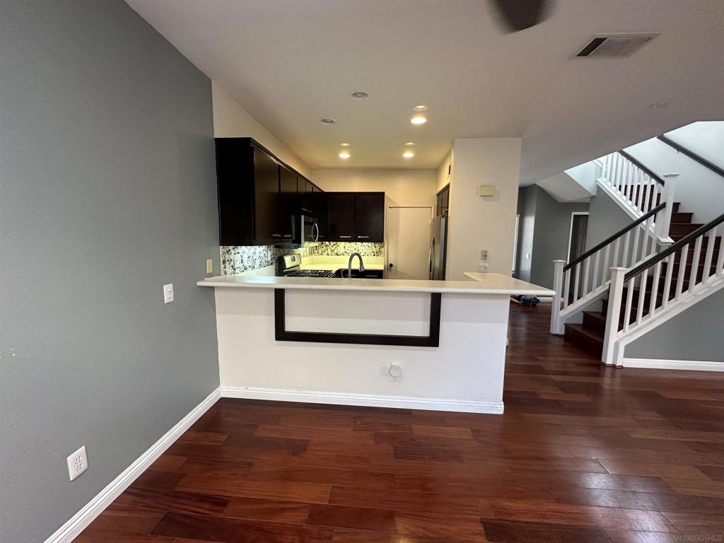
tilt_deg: -6.1
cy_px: 272
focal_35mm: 14
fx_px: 293
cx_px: 362
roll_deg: -0.7
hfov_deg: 102.1
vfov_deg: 85.7
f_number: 2.2
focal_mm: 2.22
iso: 200
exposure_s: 1/60
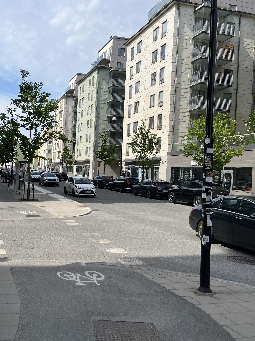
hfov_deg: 39.7
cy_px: 170
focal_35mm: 35
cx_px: 67
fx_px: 344
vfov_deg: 52.6
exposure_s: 1/3521
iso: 50
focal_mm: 5.1
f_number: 1.6
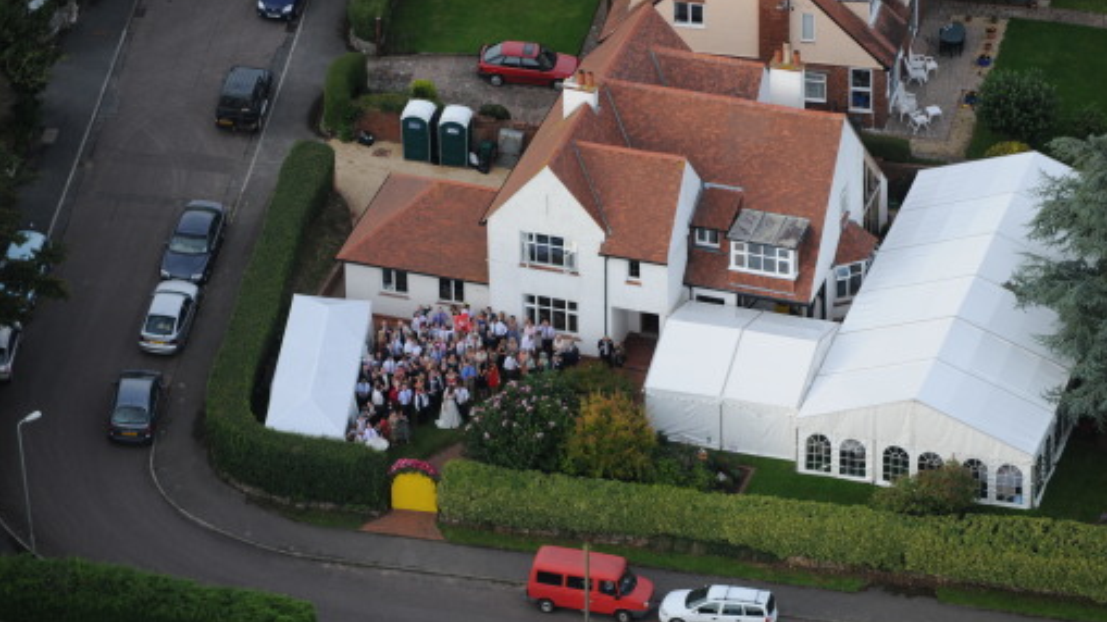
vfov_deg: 3.8
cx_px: 555
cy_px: 318
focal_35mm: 316
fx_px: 9273
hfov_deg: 6.8
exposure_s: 1/640
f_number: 3.5
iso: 200
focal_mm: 200
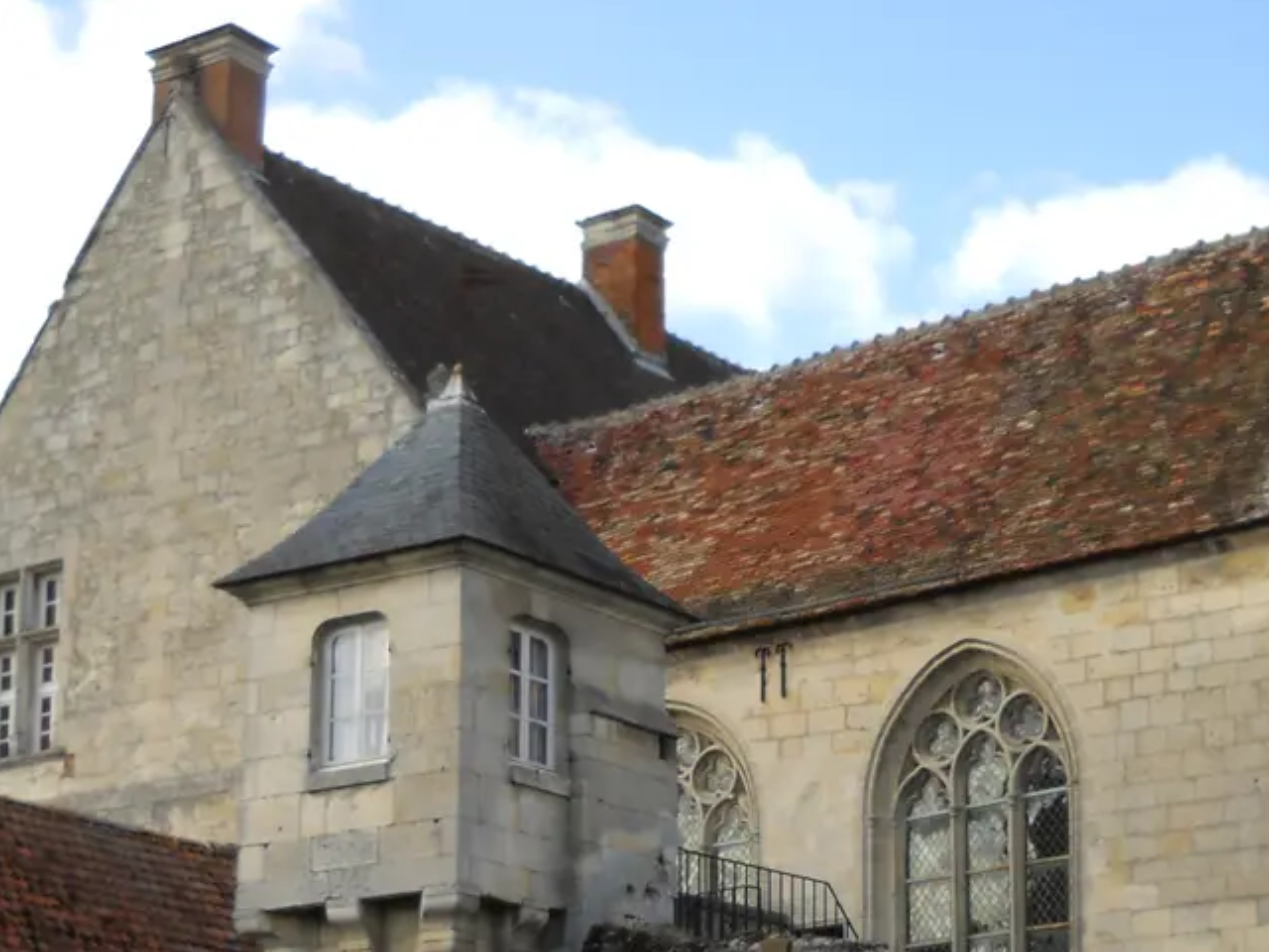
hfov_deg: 23.8
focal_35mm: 82
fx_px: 3006
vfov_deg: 17.7
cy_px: 875
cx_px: 692
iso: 64
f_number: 3.1
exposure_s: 1/353
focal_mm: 6.72
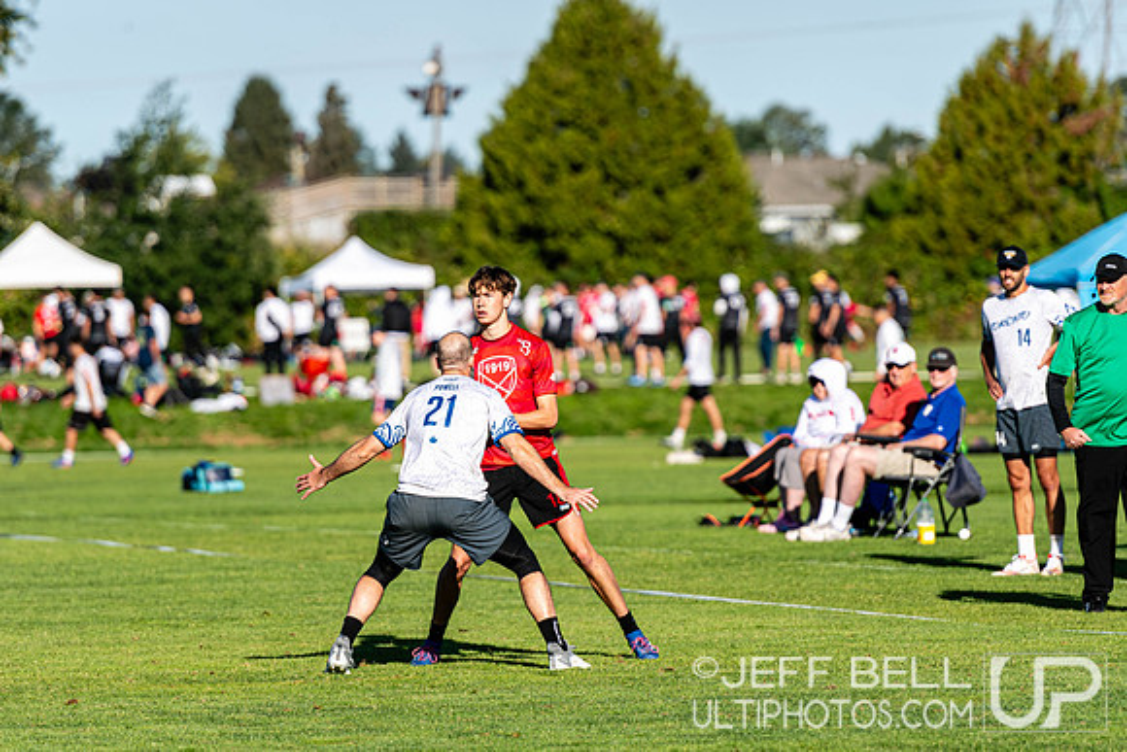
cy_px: 376
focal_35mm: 300
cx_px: 564
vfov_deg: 4.6
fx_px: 9393
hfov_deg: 6.9
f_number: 3.2
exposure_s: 1/1600
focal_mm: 200
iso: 100
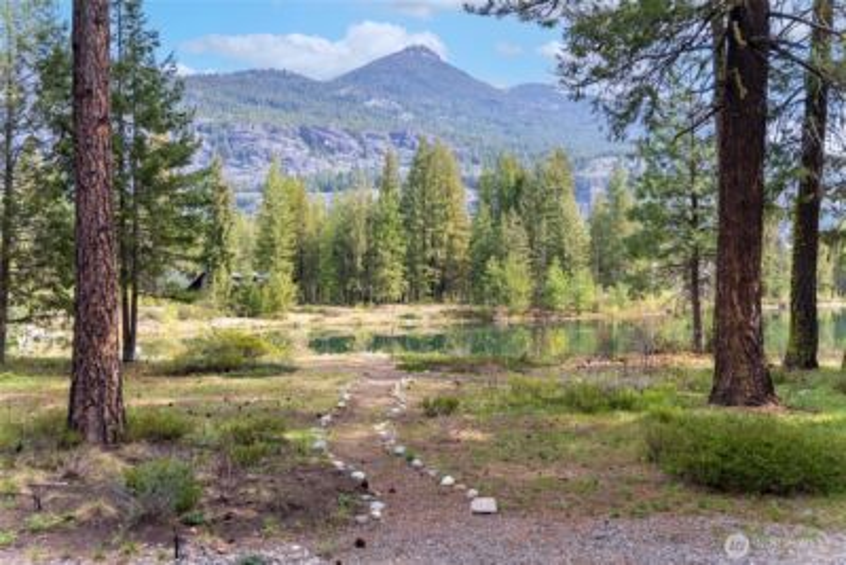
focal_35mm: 33
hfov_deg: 57.8
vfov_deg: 40.5
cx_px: 423
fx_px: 766
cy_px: 282
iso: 100
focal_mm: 32.6
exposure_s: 1/8000
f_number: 2.8
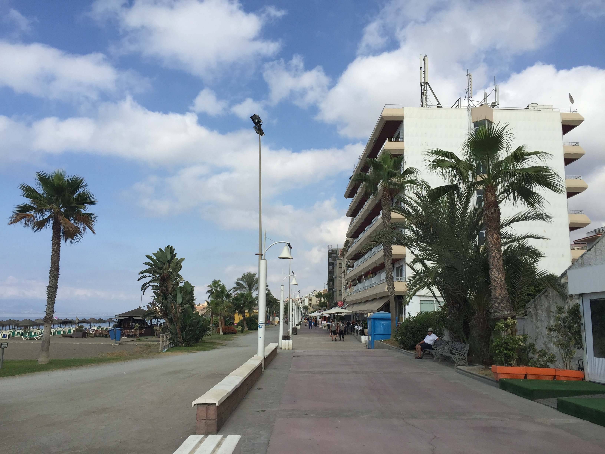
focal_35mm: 29
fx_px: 507
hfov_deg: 61.7
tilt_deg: +10.2
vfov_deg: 48.2
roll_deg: -2.8
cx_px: 302
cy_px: 227
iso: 32
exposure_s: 1/2475
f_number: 2.2
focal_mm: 4.15
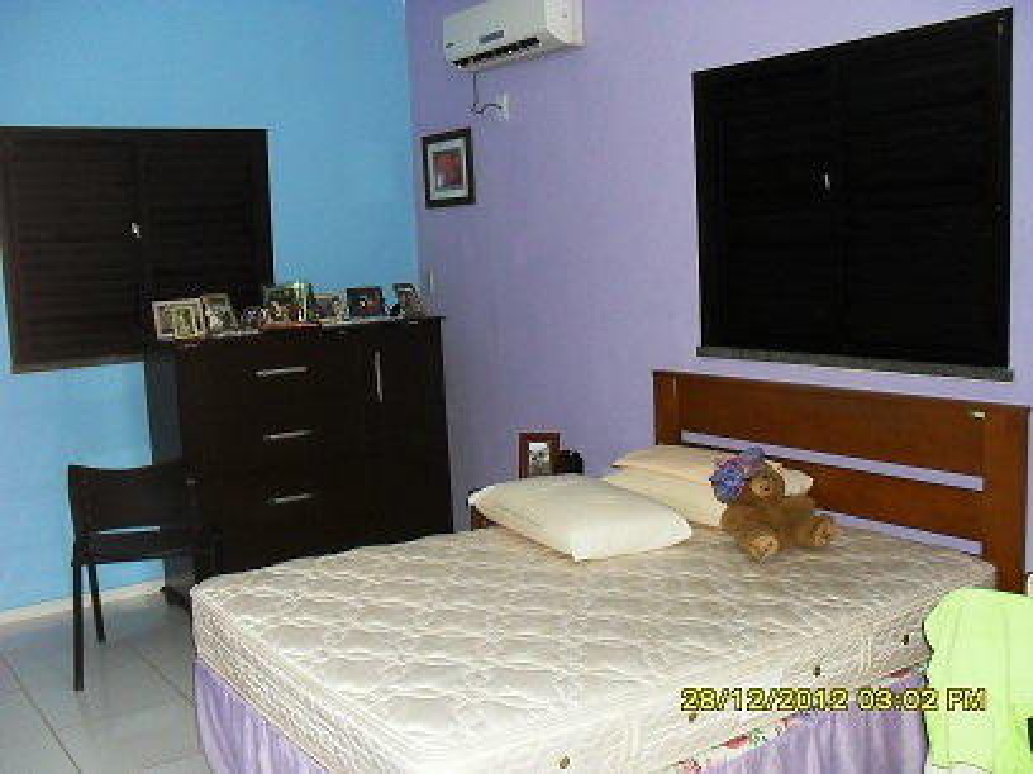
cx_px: 516
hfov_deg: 52.6
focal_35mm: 35
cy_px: 387
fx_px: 1044
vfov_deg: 40.7
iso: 400
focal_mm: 6.3
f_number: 3.2
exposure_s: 1/45
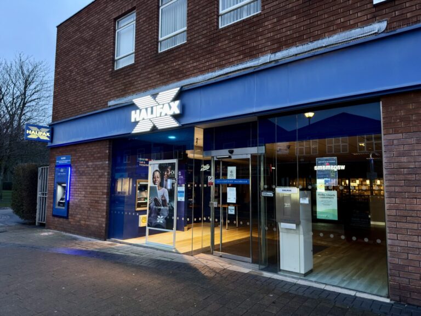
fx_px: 292
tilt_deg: +4.7
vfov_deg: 56.8
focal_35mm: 24
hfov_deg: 71.6
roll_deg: -0.3
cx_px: 210
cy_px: 158
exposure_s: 1/33
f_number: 1.78
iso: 400
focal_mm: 6.76
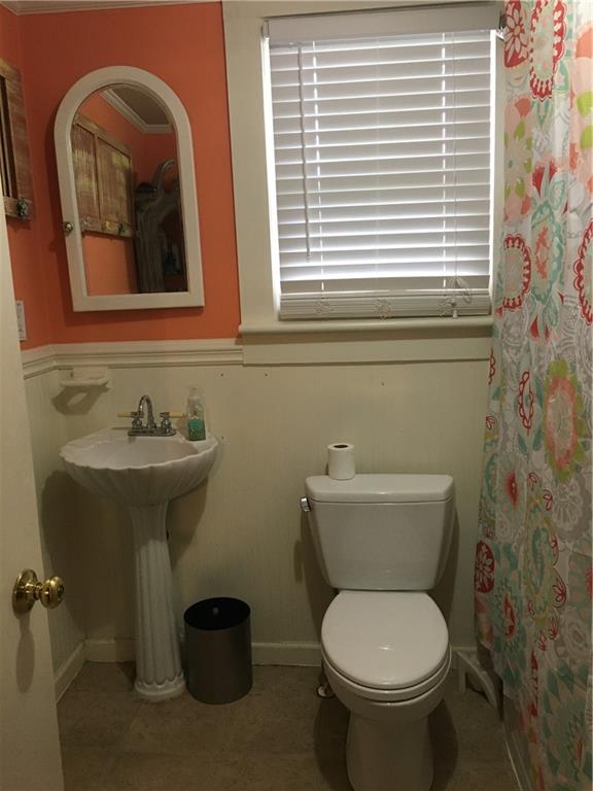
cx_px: 296
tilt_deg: -9.5
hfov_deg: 48.2
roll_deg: +1.7
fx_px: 662
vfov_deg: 61.7
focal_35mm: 29
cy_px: 396
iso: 125
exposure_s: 1/30
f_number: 2.2
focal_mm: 4.15
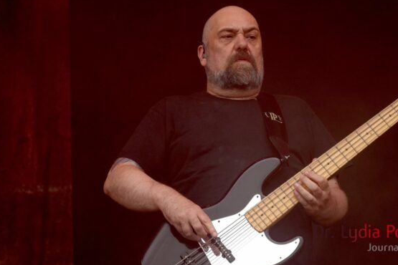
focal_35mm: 274
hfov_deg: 7.5
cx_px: 255
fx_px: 3029
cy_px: 123
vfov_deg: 5.0
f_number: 5.6
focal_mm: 132
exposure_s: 1/250
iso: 500
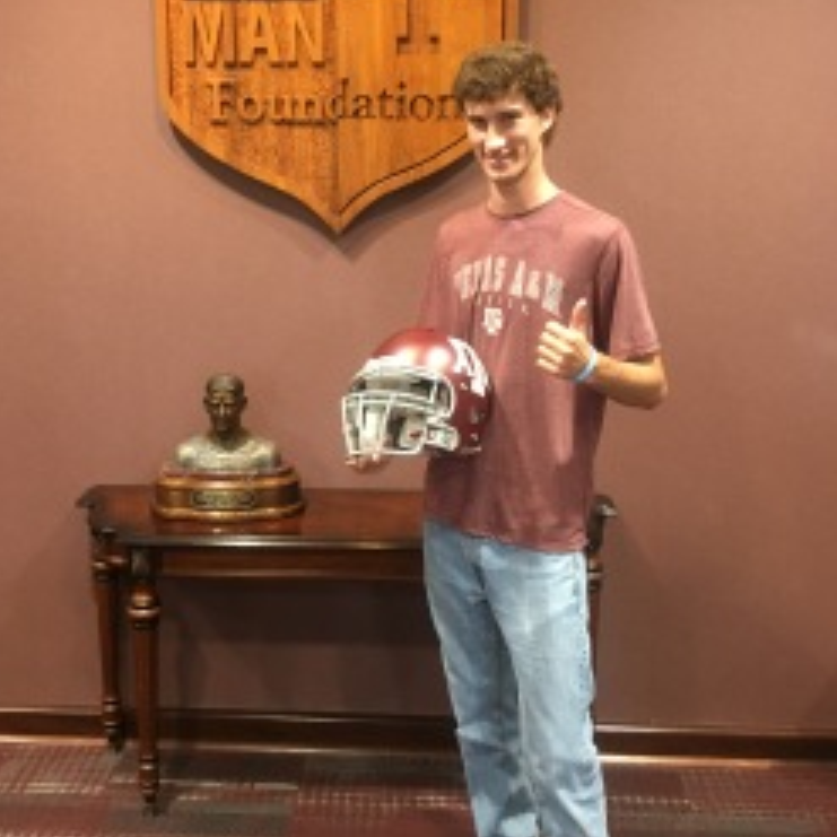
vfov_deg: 43.5
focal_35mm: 38
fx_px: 1040
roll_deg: +1.5
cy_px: 305
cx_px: 383
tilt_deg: -9.2
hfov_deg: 43.8
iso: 200
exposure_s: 1/20
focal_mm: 4.15
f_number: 2.2
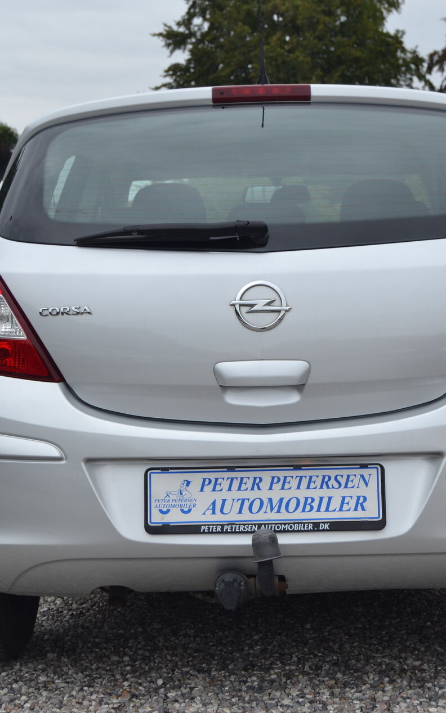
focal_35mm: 72
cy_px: 354
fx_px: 1396
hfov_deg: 18.1
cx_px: 266
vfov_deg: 28.7
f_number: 5.6
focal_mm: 31
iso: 100
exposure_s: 1/125
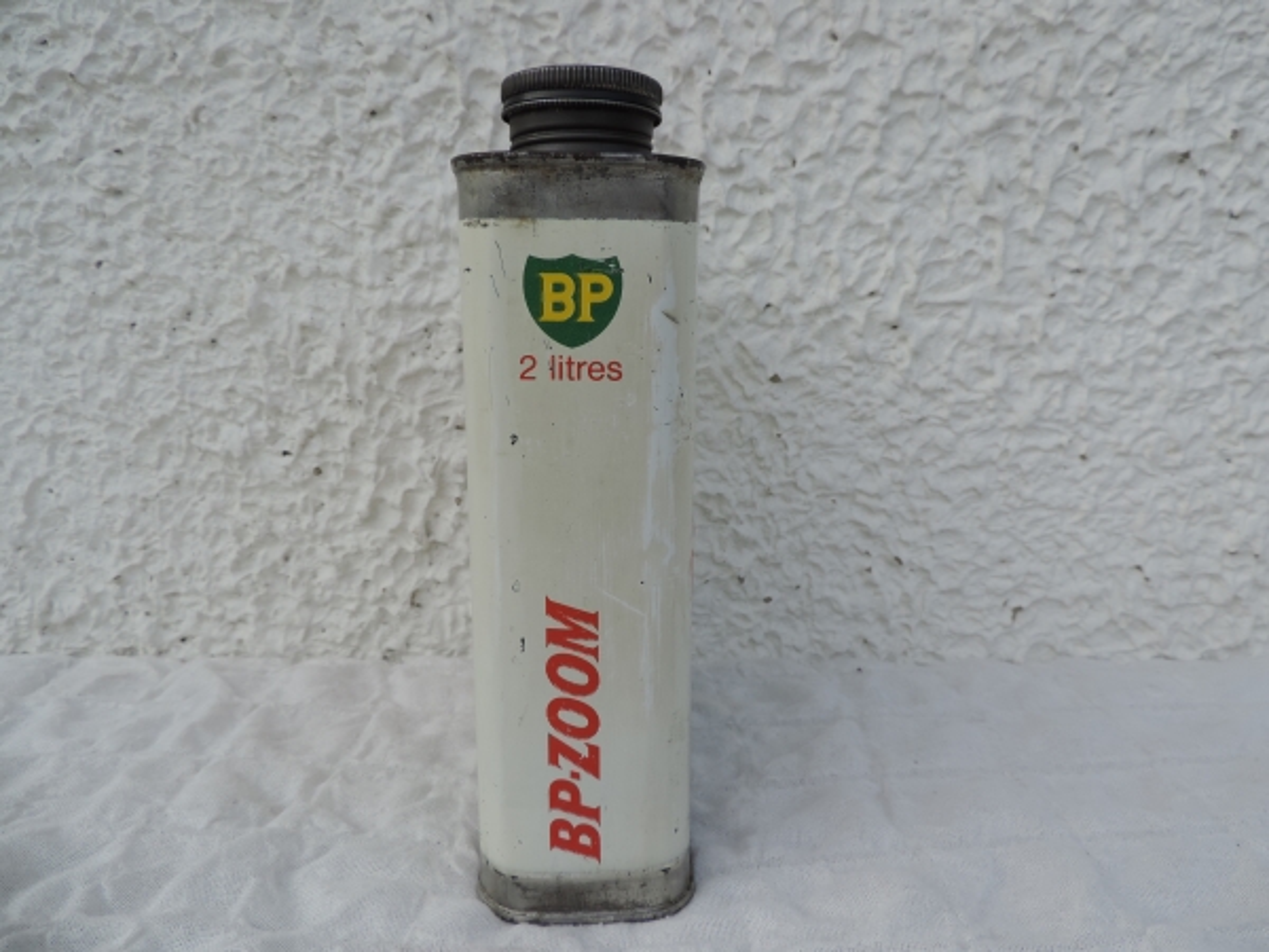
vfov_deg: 56.8
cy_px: 476
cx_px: 634
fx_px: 880
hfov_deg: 71.6
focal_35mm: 24
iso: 80
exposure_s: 1/800
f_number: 3
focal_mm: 4.3
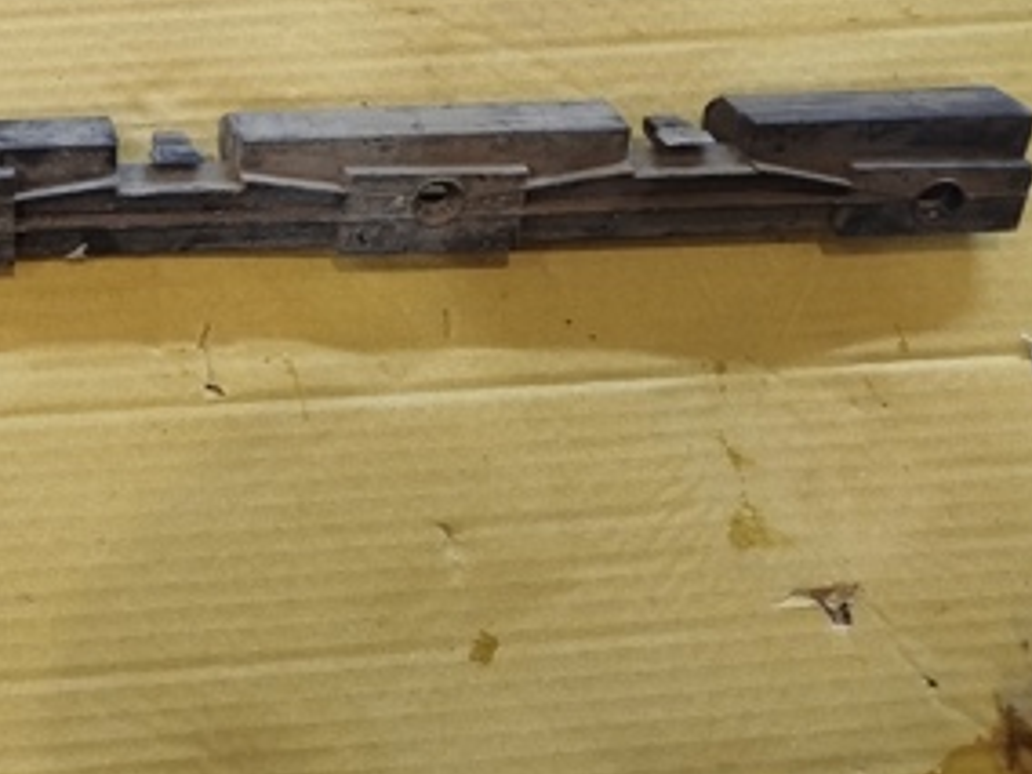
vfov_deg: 26.1
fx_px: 1610
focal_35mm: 54
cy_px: 62
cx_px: -73
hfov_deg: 31.9
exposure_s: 1/33
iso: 400
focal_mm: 5.31
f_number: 1.7
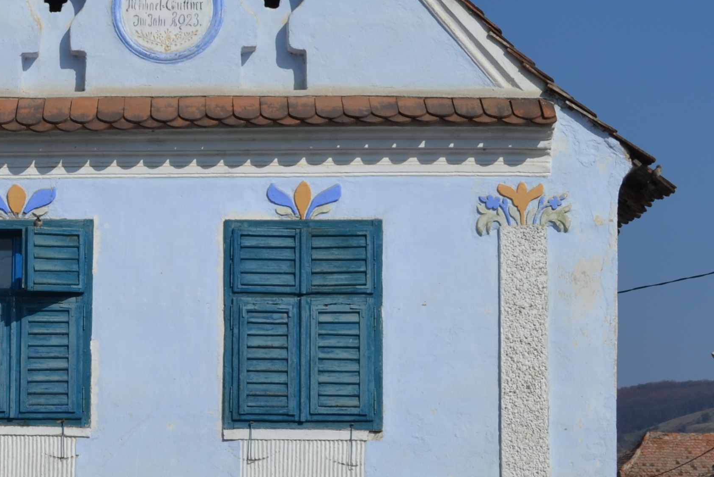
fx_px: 2598
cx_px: -91
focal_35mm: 131
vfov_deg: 10.5
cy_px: 323
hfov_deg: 15.2
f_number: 9
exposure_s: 1/320
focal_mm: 32
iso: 100
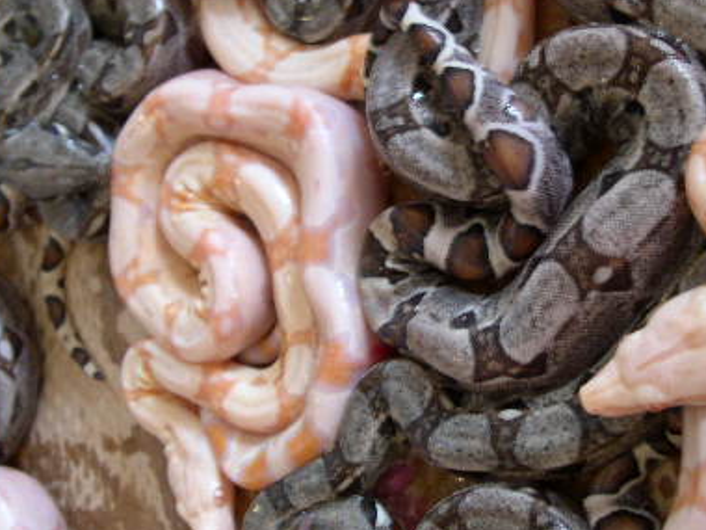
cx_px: 453
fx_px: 1305
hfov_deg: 30.1
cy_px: 244
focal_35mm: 64
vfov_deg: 22.9
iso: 192
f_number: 2.8
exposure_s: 1/4.6
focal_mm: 8
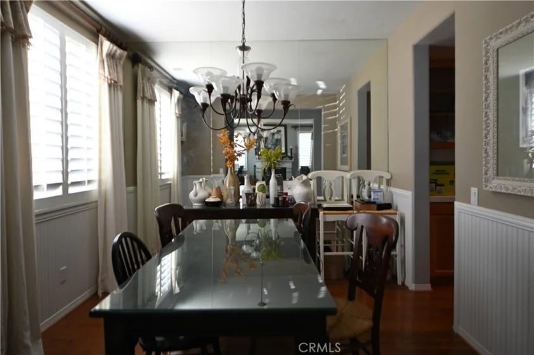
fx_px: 326
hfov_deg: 78.6
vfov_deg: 57.1
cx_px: 267
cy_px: 178
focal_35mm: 22
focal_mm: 22
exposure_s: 1/20
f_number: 2.8
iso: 200
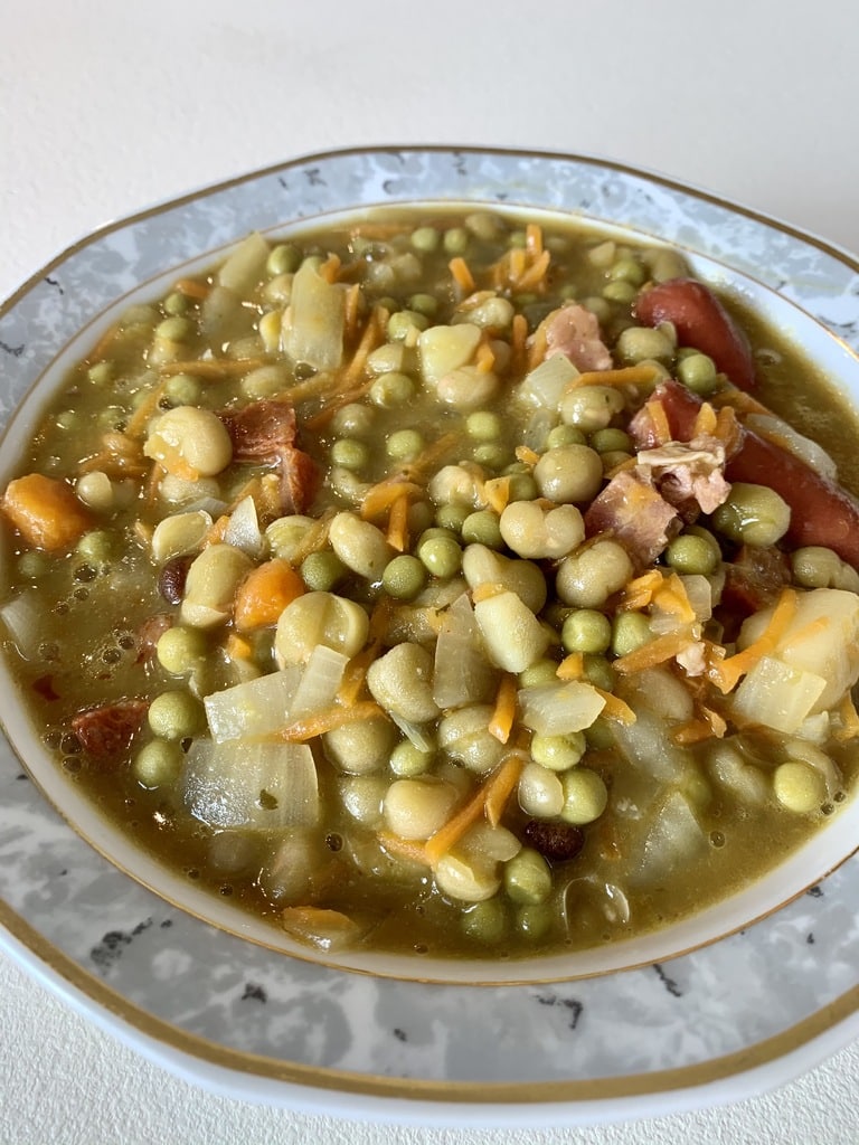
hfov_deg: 53.1
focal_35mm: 26
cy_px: 572
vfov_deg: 67.3
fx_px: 860
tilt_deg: -53.1
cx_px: 430
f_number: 1.8
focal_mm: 4.25
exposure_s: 1/100
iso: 50
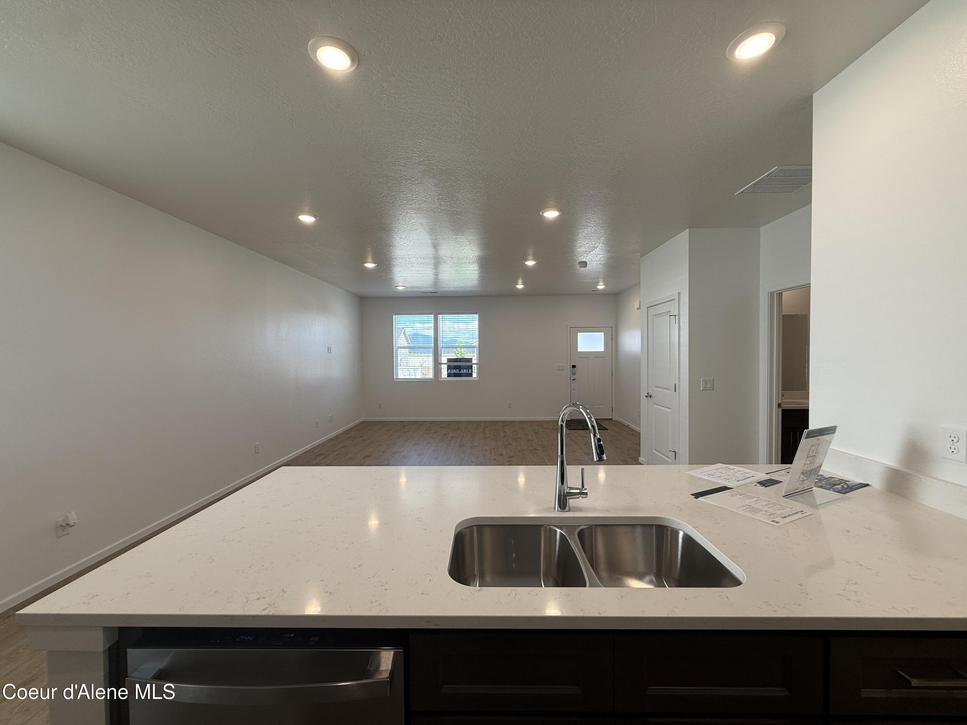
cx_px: 484
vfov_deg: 85.7
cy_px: 362
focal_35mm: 14
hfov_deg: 102.1
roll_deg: +0.1
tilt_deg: -1.0
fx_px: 391
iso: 64
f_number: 2.2
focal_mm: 2.22
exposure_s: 1/128
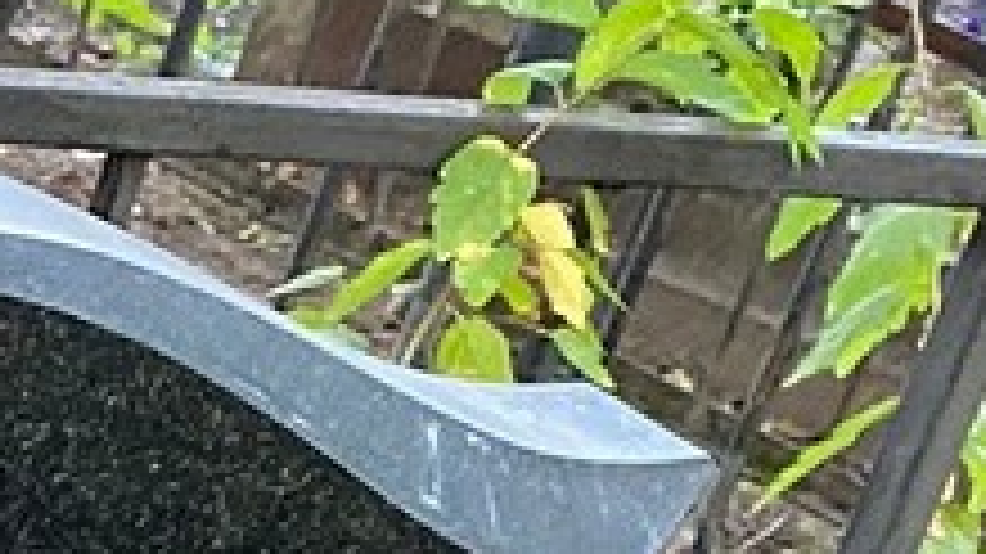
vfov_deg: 6.2
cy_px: 1437
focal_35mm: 186
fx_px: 4861
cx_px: -1324
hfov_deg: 10.2
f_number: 1.8
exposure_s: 1/60
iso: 320
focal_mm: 4.25
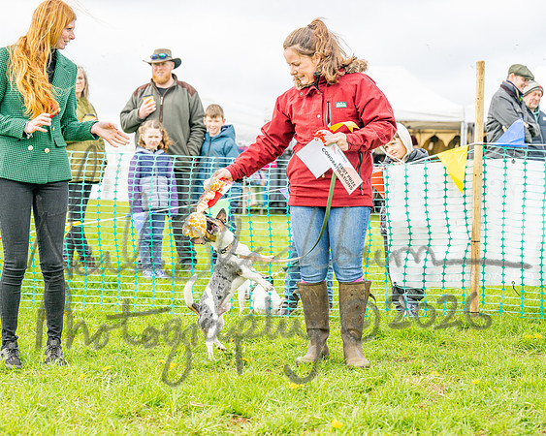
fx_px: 1273
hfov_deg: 24.2
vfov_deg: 19.4
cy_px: 218
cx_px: 275
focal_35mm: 79
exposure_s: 1/1600
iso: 400
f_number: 4
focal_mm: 70
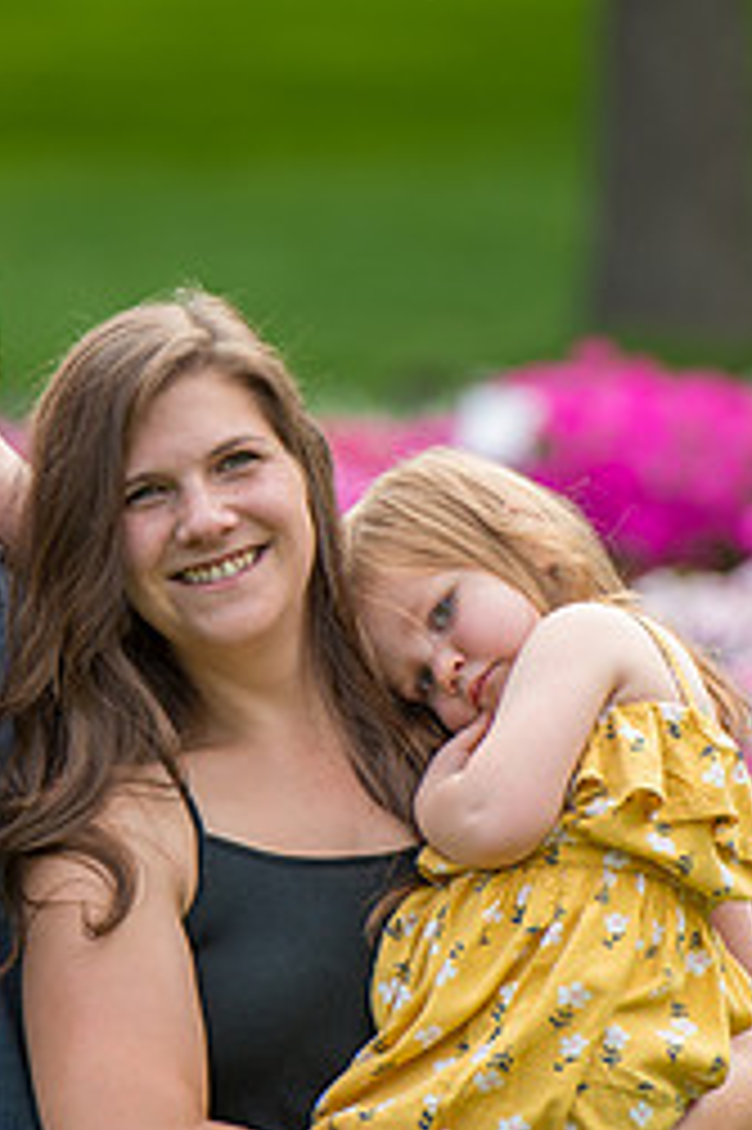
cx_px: 90
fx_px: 16879
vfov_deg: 3.8
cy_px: 509
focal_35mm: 538
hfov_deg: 2.6
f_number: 4.5
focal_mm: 200
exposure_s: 1/250
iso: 200
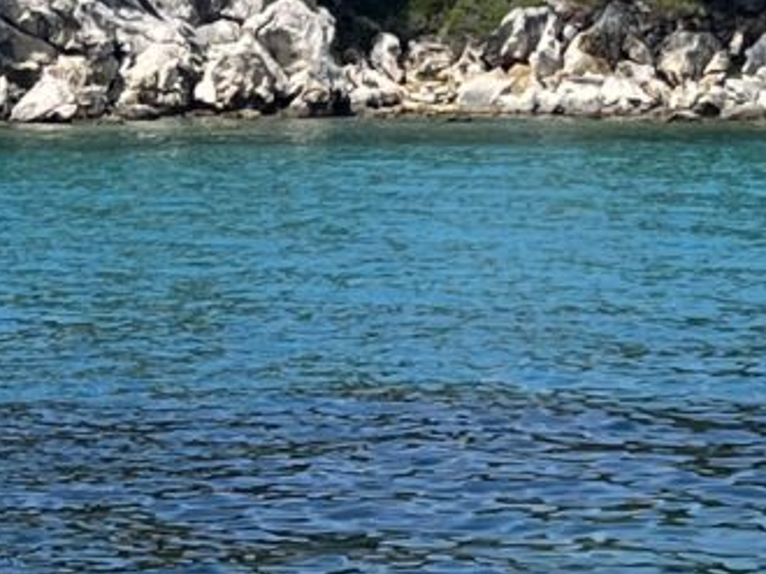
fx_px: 4467
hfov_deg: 9.4
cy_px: 593
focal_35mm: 202
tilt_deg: -7.8
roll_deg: -0.2
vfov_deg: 7.3
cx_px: -494
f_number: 1.6
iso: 50
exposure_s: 1/3215
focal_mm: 5.1
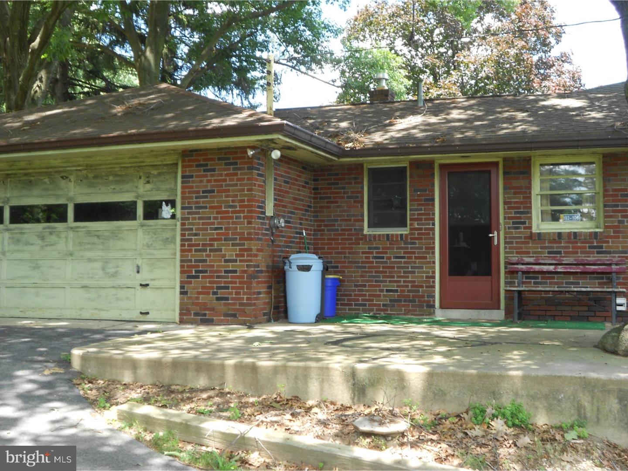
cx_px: 314
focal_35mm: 43
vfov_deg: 33.6
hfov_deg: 43.9
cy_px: 236
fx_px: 780
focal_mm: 7.7
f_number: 4.2
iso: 80
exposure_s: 1/50
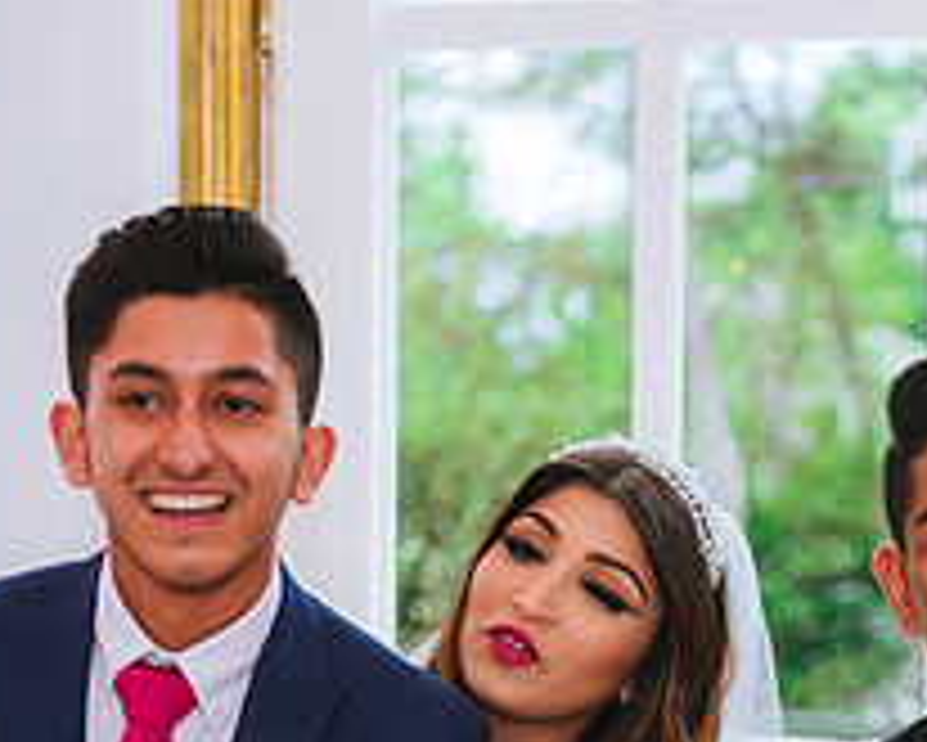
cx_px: 810
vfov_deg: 11.5
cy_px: 866
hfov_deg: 14.5
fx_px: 3623
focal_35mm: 132
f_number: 2.8
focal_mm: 50
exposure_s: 1/125
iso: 800
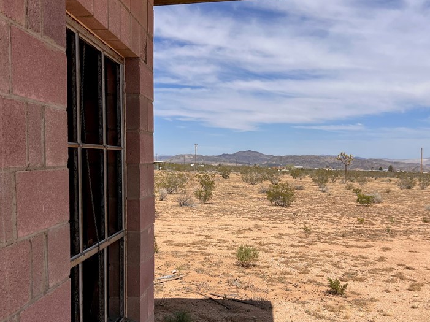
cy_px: 193
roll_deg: -0.4
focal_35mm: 38
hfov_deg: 48.9
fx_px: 472
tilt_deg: -3.5
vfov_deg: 37.5
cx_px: 240
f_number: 1.5
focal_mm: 5.7
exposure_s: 1/6993
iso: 50
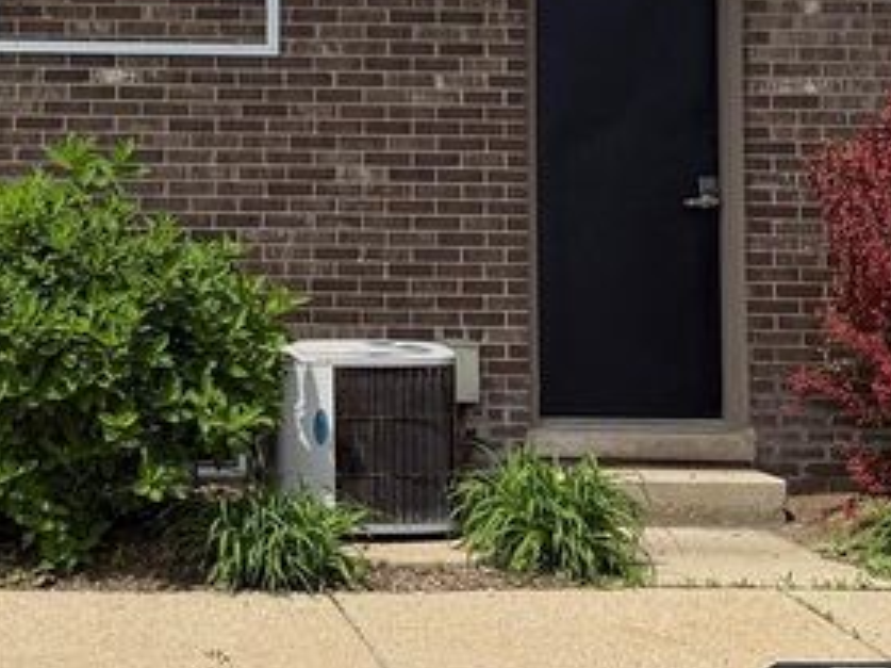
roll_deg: -0.1
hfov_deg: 21.8
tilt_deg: +5.5
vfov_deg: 16.3
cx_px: 115
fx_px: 2264
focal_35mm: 88
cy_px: -45
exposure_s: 1/5319
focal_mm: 6.76
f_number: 1.78
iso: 80
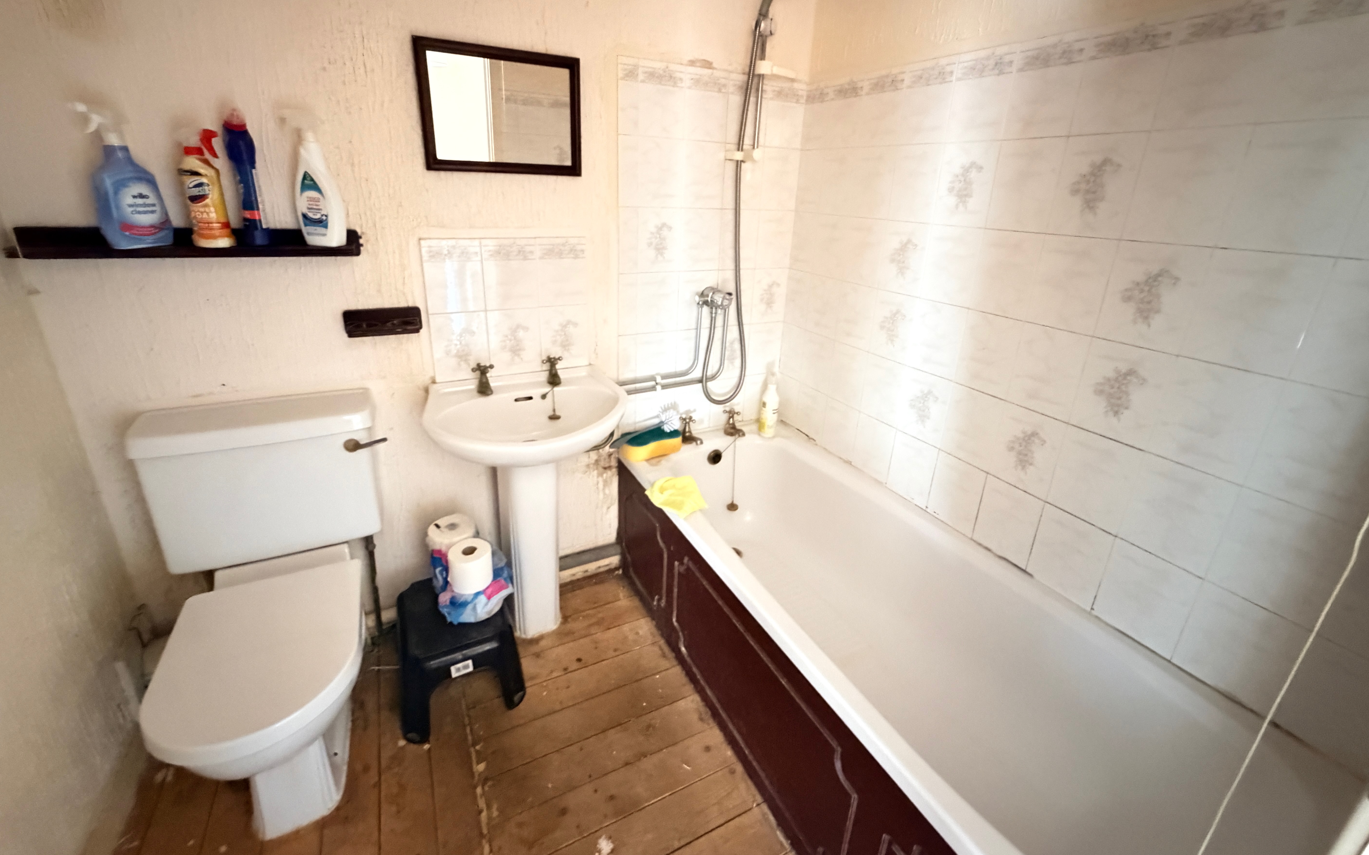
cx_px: 689
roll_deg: -2.3
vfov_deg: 74.5
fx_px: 560
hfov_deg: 101.5
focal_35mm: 15
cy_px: 377
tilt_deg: -19.7
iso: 2500
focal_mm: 2.22
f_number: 2.2
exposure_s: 1/30
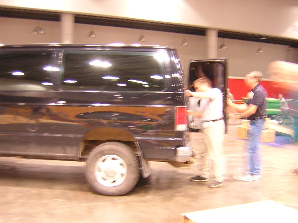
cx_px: 149
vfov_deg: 39.7
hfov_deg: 51.4
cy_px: 112
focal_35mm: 36
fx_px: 310
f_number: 2.6
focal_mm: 4.7
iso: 308
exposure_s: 1/2.5
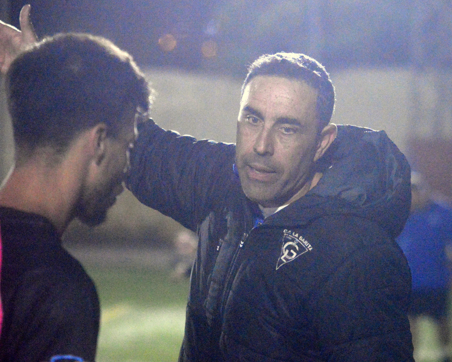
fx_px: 3071
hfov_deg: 8.4
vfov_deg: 6.7
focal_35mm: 230
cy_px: 180
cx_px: 231
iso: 6400
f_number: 4.8
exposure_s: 1/160
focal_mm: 135
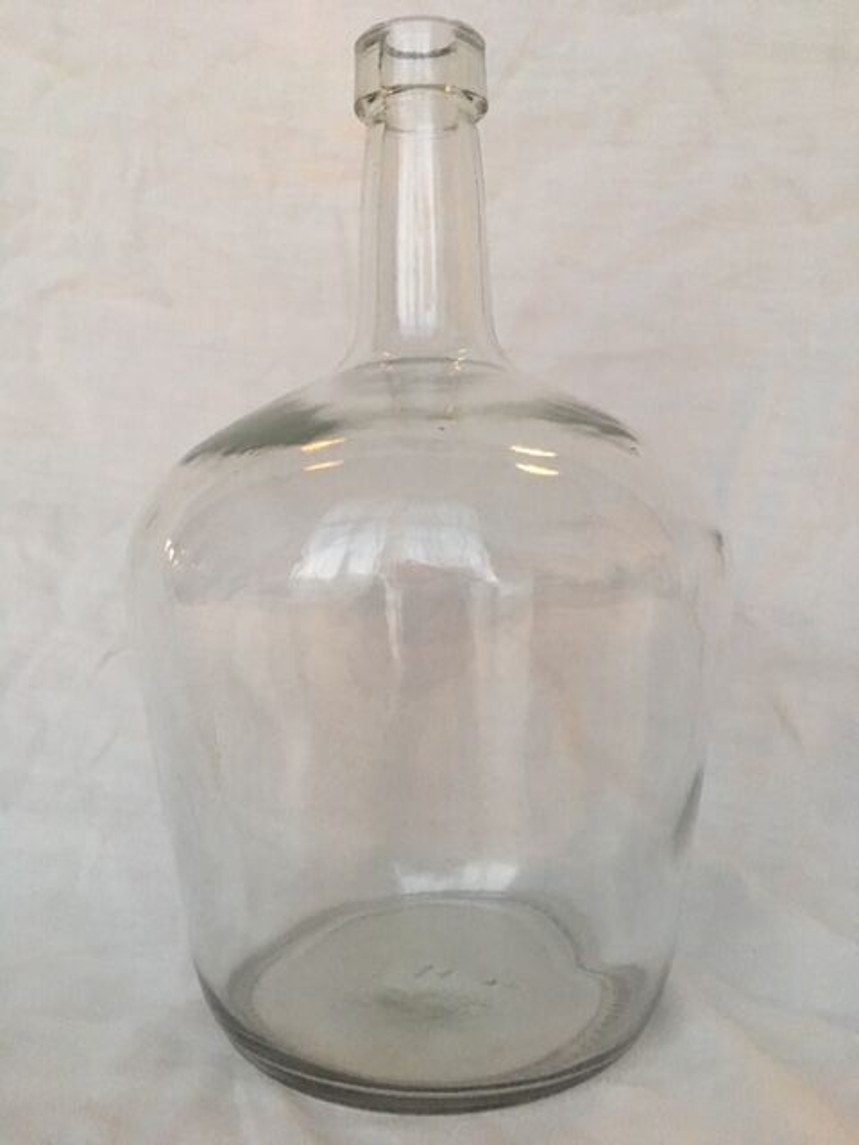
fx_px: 960
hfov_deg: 48.2
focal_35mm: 29
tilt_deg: -2.6
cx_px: 430
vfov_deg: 61.7
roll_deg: +0.6
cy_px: 572
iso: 200
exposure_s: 1/25
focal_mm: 4.15
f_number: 2.2
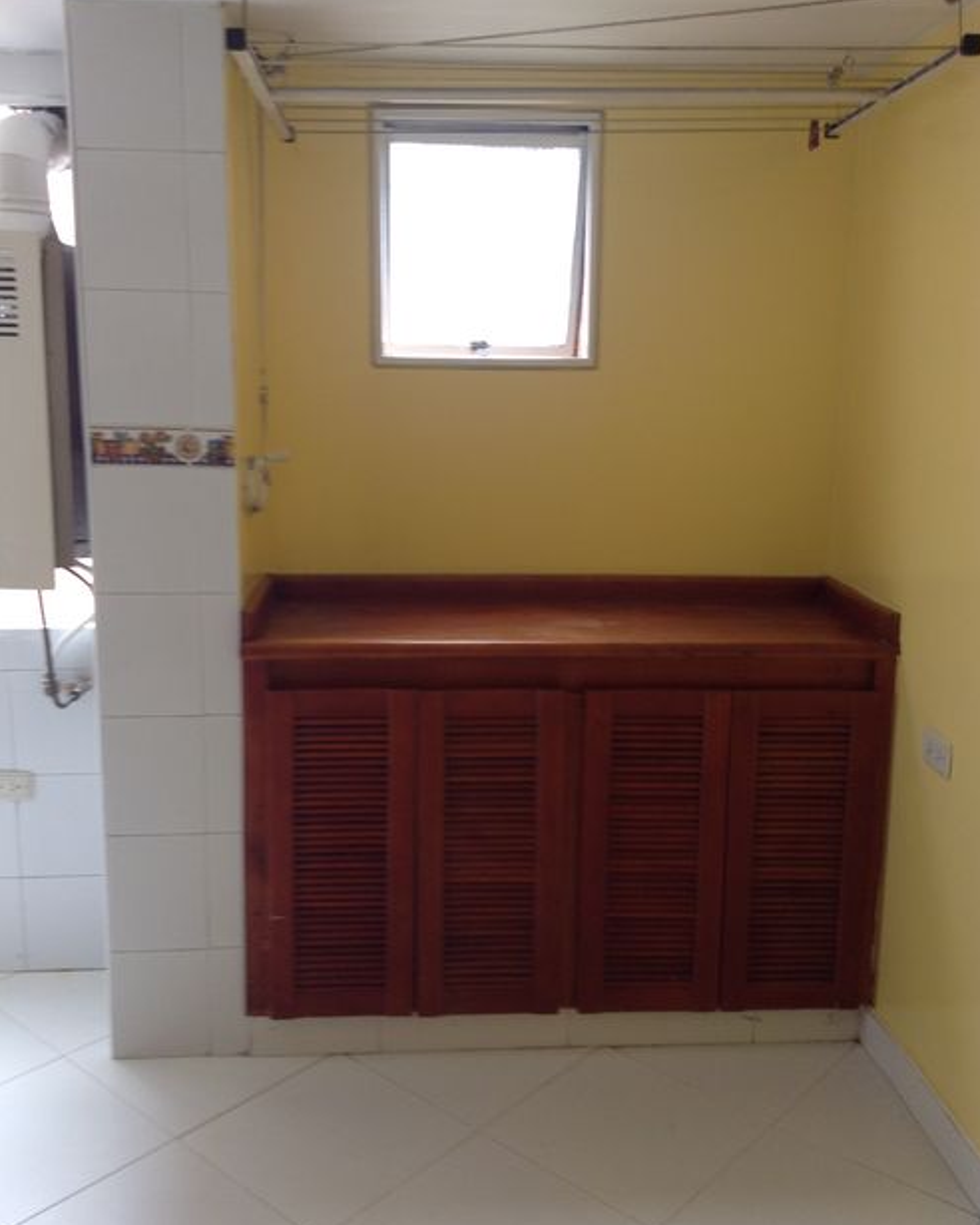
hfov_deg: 42.2
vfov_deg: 51.5
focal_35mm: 35
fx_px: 1269
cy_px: 595
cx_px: 496
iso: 32
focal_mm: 3.3
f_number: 2.4
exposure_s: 1/40
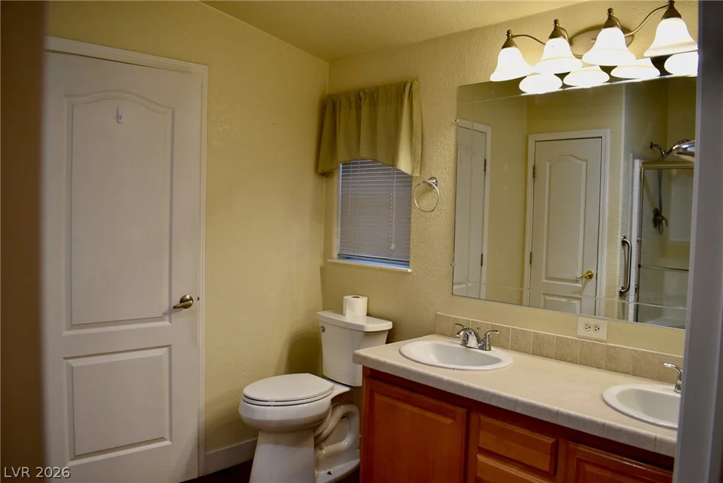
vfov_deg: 48.0
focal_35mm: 27
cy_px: 242
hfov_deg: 67.4
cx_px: 362
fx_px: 543
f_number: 5
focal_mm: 18
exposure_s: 1/100
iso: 400
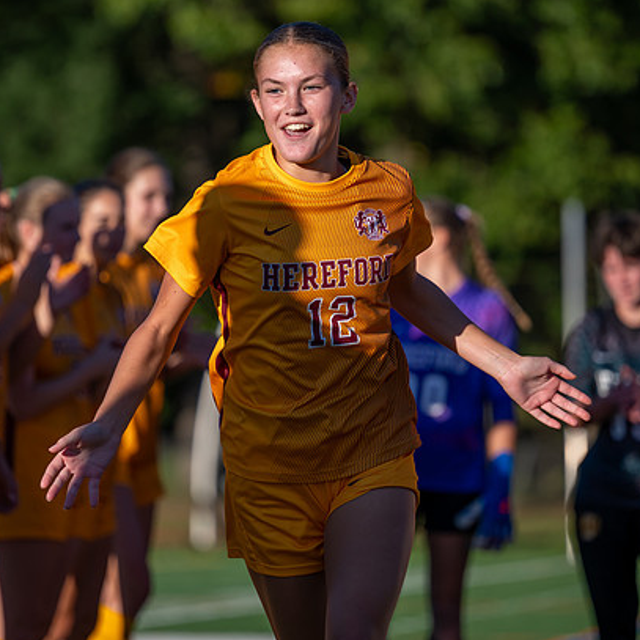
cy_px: 280
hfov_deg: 7.6
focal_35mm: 231
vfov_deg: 7.6
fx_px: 4832
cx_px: 290
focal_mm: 155
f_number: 2.8
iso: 90
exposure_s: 1/2000
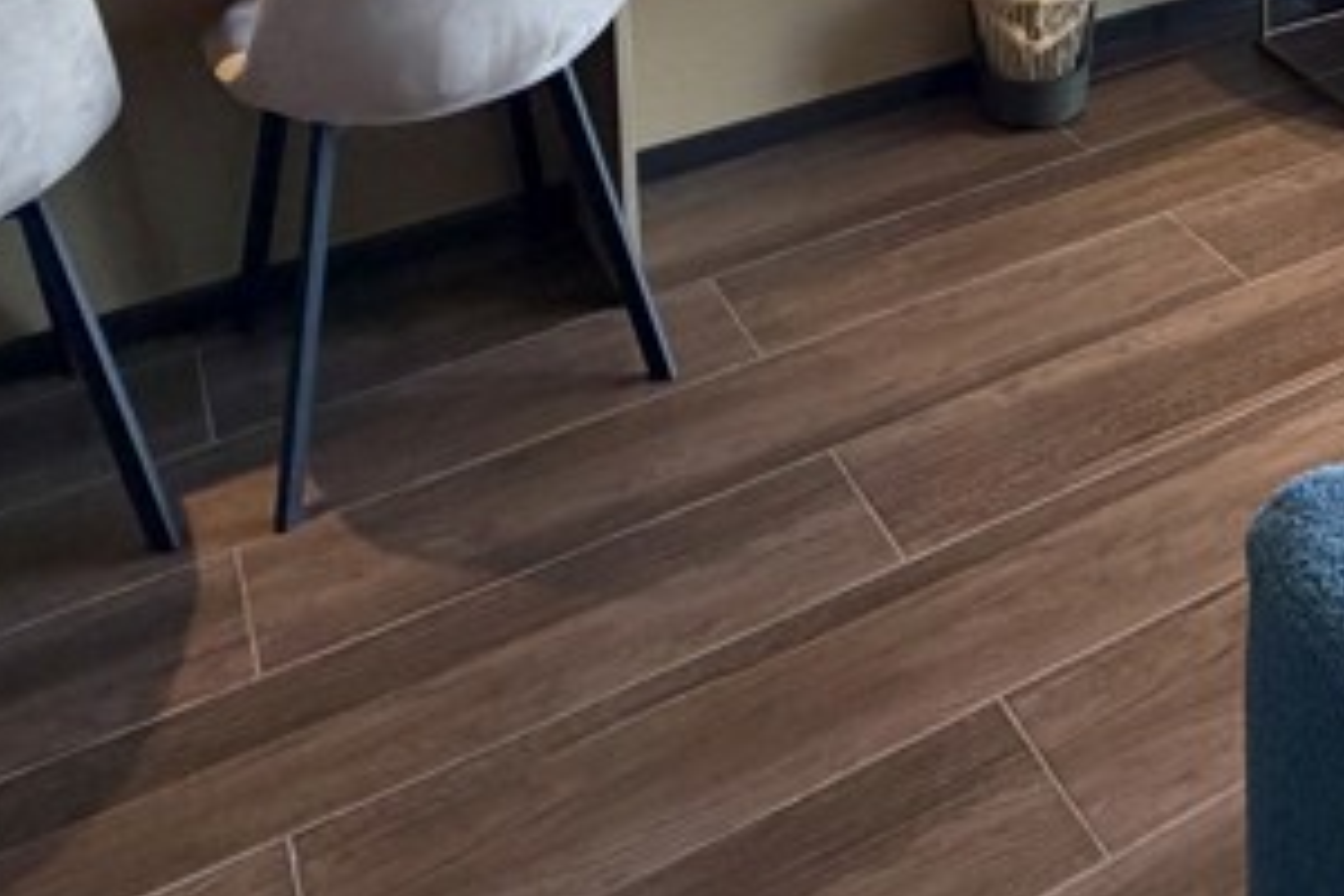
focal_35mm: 48
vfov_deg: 21.8
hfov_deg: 39.2
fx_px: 1792
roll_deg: +1.0
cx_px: 1109
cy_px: -551
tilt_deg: -6.7
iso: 80
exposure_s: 1/100
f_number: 2.2
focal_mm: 2.22
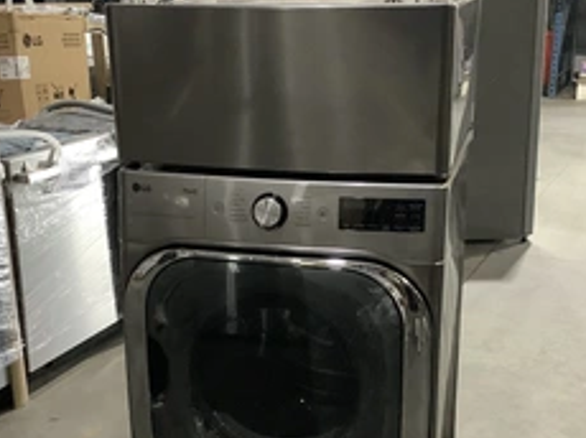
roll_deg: +0.0
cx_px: 285
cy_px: 262
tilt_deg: -16.5
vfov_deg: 26.9
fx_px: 913
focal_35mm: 54
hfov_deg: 35.6
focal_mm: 3.3
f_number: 2.4
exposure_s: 1/60
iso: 320
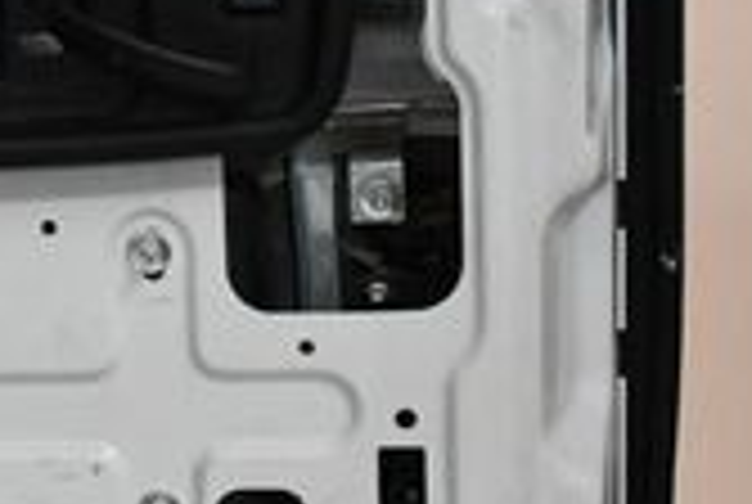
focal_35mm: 138
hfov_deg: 14.0
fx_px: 2888
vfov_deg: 10.0
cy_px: 396
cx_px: -333
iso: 1100
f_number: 3.5
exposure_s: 1/125
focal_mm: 18
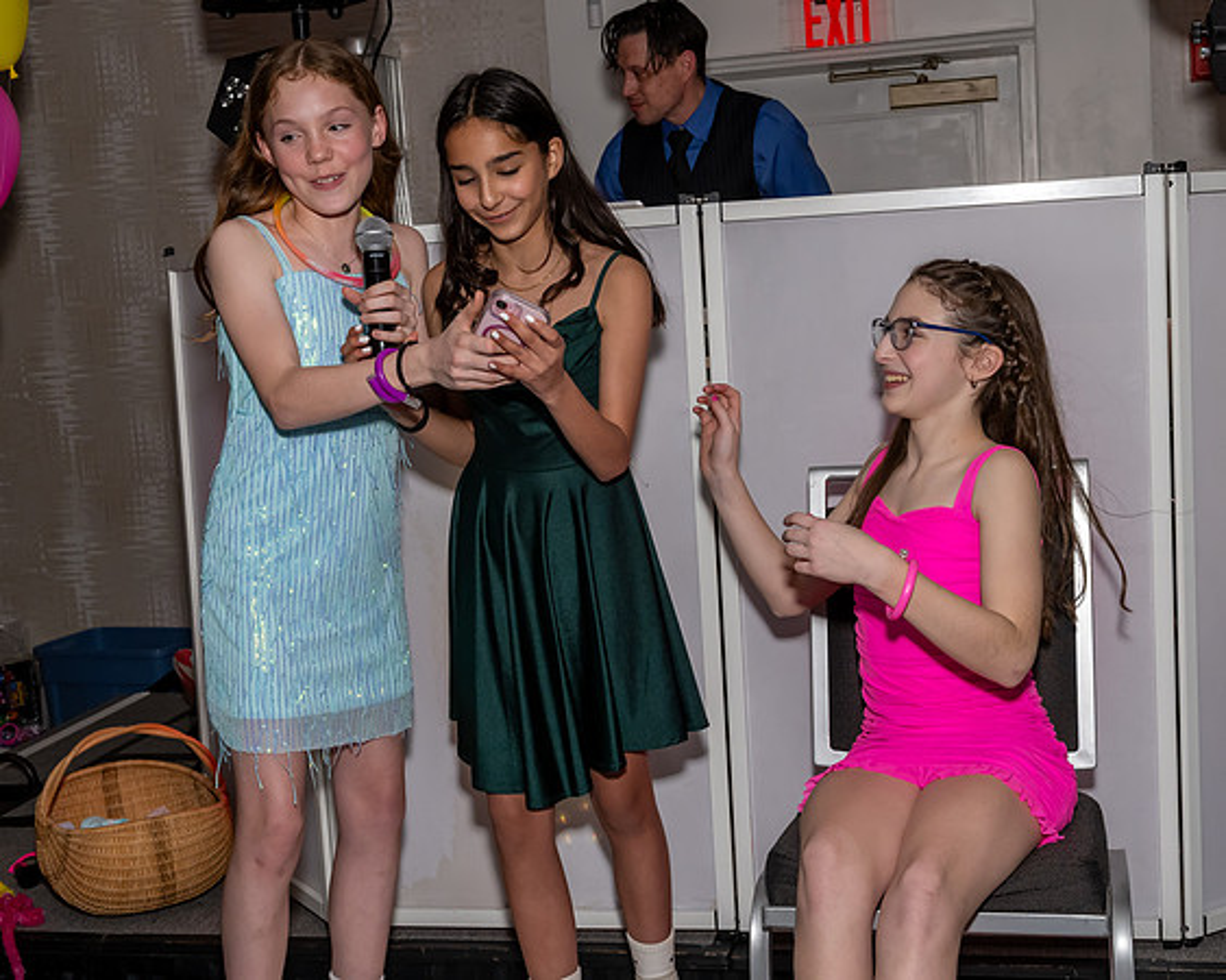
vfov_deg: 31.9
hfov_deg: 39.3
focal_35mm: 47
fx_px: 1716
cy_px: 490
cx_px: 629
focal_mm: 28
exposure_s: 1/250
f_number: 7.1
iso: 800
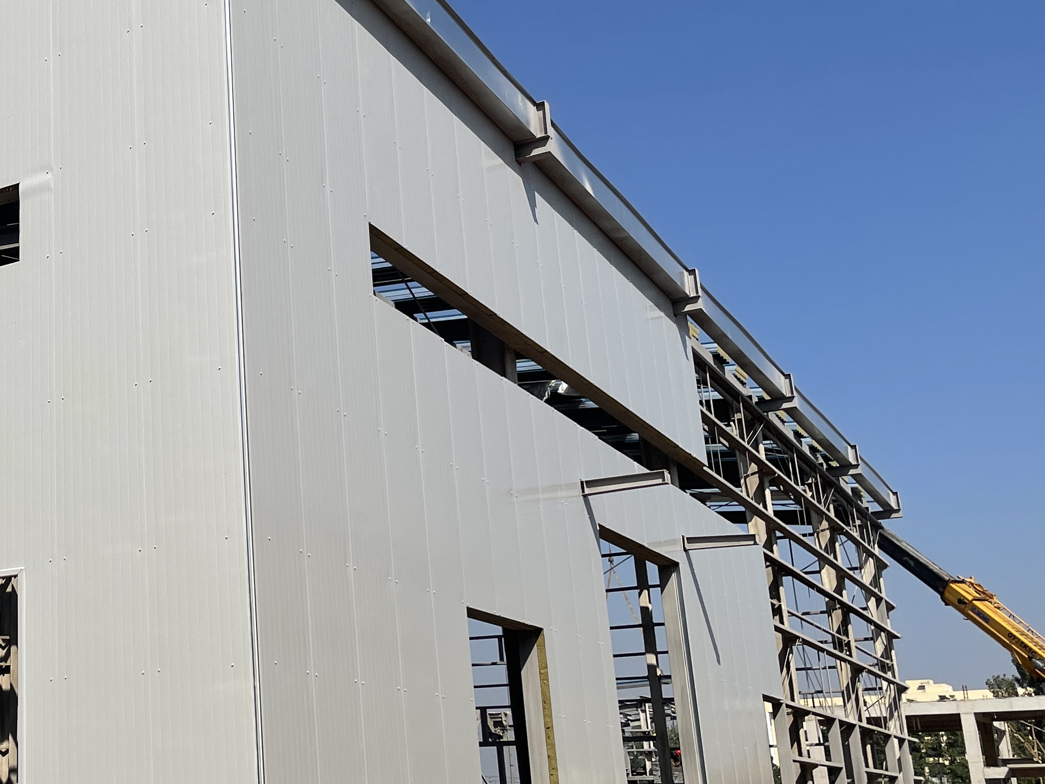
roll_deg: +1.0
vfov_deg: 28.6
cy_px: 409
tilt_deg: +17.5
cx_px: 64
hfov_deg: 34.9
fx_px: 1540
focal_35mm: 51
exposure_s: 1/6897
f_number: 1.6
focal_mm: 4.2
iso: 32
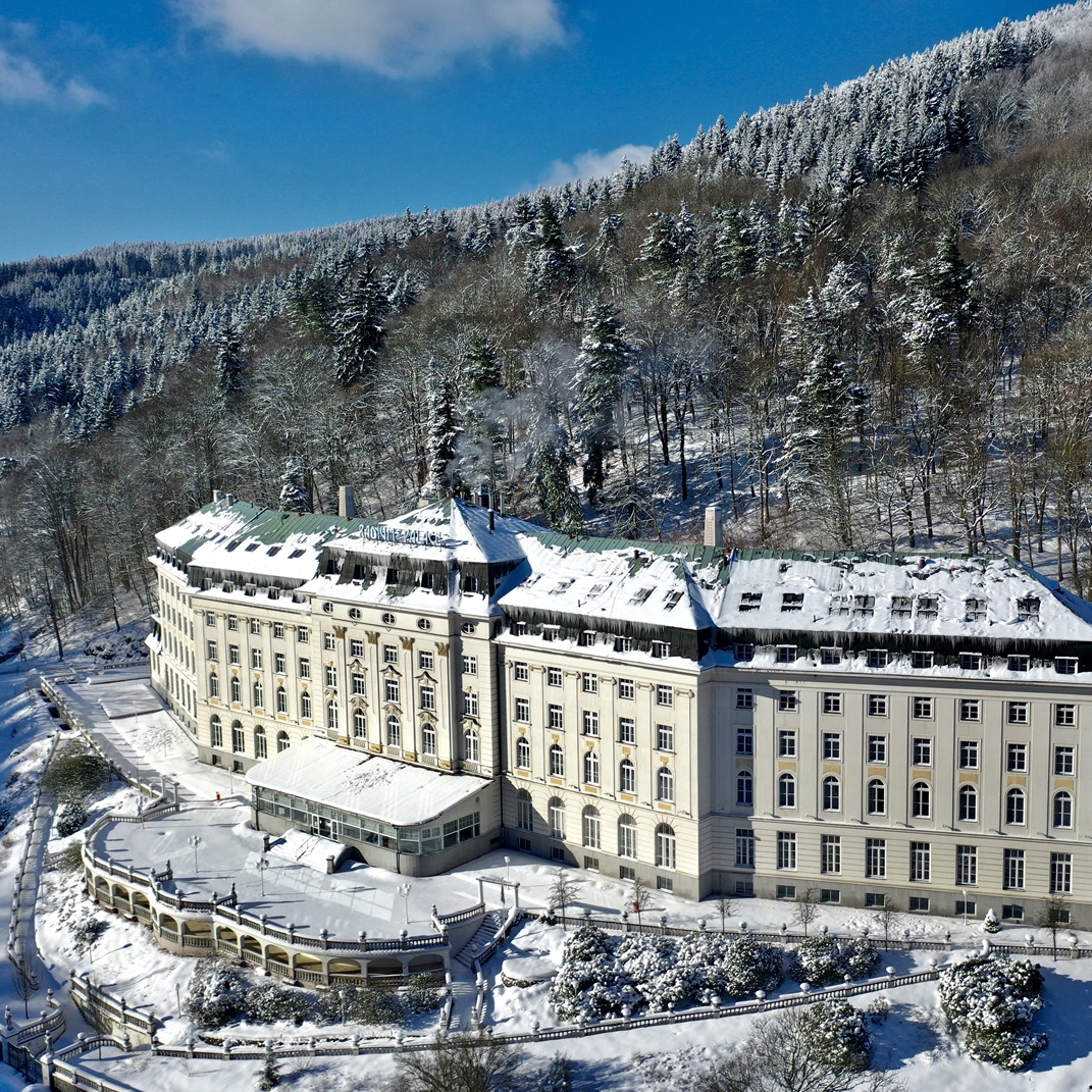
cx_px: 657
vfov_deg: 46.0
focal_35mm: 36
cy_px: 550
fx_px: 1285
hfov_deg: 45.8
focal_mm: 10.26
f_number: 2.8
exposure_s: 1/2000
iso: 100
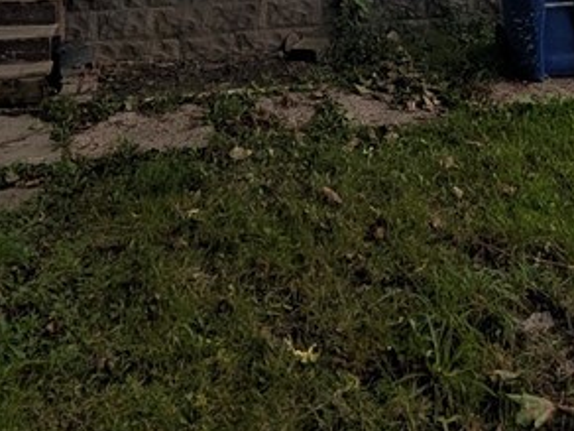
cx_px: 266
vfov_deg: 23.5
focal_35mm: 42
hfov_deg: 44.8
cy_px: -285
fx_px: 696
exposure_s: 1/943
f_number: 1.7
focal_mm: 2.02
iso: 59
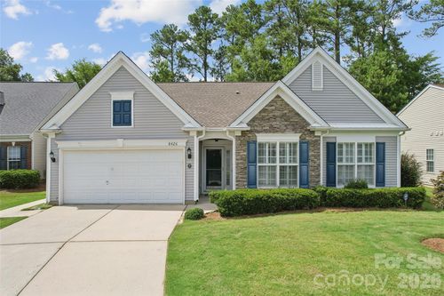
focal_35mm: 22
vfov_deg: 57.2
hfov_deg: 78.6
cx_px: 222
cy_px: 148
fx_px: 271
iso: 100
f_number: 2.8
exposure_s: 1/320
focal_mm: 8.4
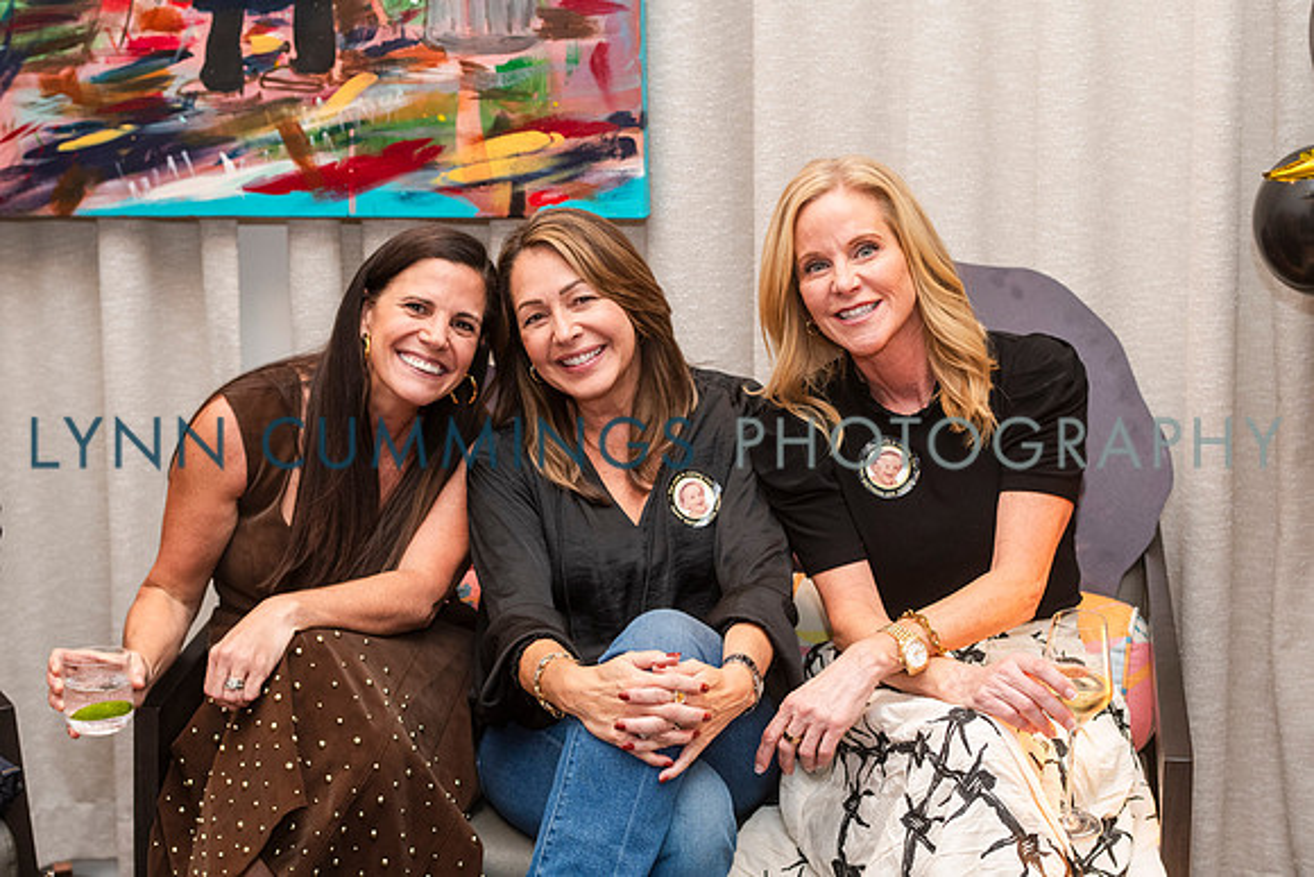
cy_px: 481
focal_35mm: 65
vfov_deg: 20.9
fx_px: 2377
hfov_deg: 30.9
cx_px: 594
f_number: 4
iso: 1250
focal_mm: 58
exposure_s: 1/125
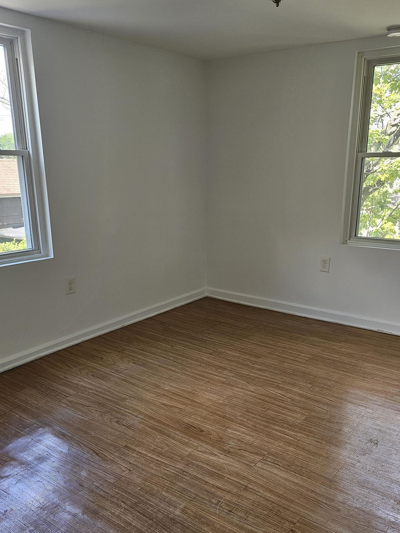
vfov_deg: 56.6
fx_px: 493
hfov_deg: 44.1
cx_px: 214
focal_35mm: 32
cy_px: 307
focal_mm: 6.3
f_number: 1.7
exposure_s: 1/120
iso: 80
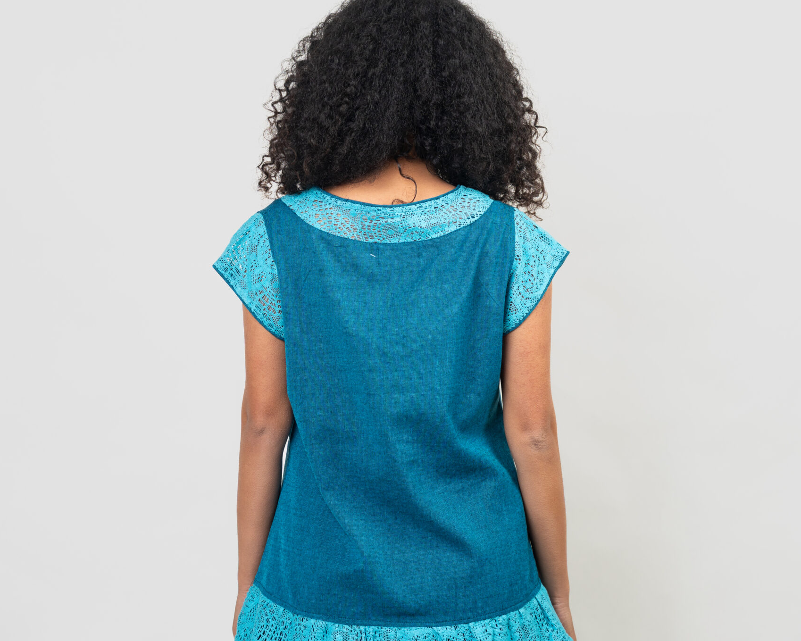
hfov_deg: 16.6
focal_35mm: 116
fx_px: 2750
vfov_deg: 13.3
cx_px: 401
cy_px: 229
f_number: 4
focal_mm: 82
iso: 200
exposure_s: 1/200
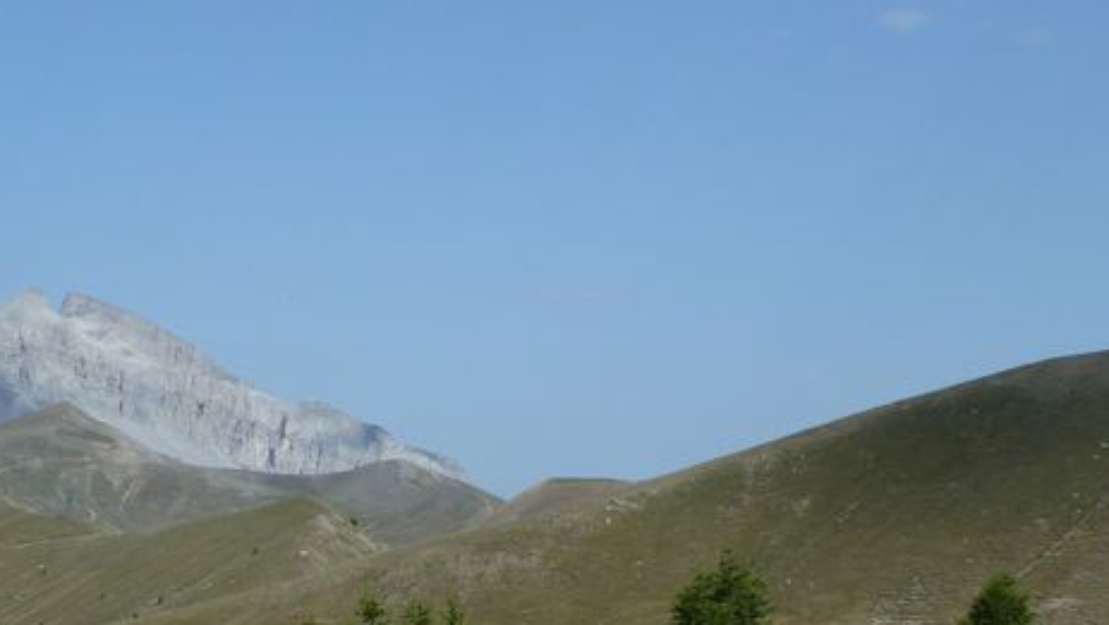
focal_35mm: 111
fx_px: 3266
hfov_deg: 19.2
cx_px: 292
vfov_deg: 10.9
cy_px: 522
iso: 80
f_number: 5.6
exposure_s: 1/500
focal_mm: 9.7
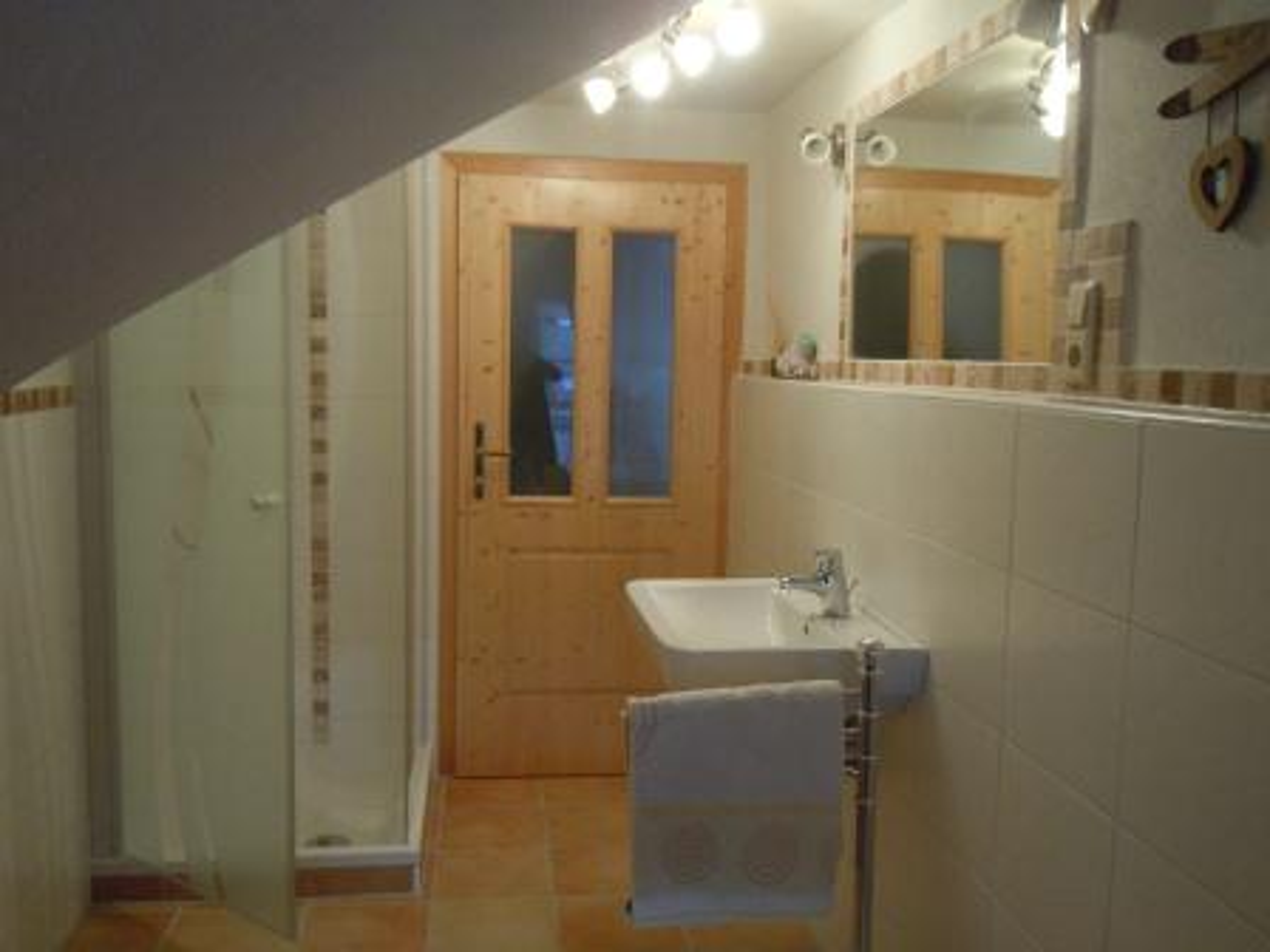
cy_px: 476
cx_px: 635
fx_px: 1101
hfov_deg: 60.0
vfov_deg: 46.8
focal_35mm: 30
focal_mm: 5.4
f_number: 3.5
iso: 400
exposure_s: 1/60
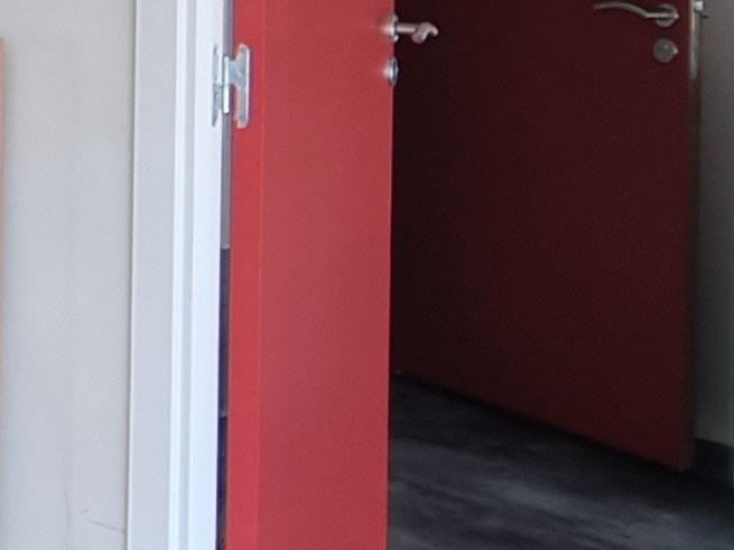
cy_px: -136
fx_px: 1696
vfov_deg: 17.4
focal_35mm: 80
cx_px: -608
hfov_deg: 18.6
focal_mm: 2.2
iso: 80
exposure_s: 1/50
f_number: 2.2
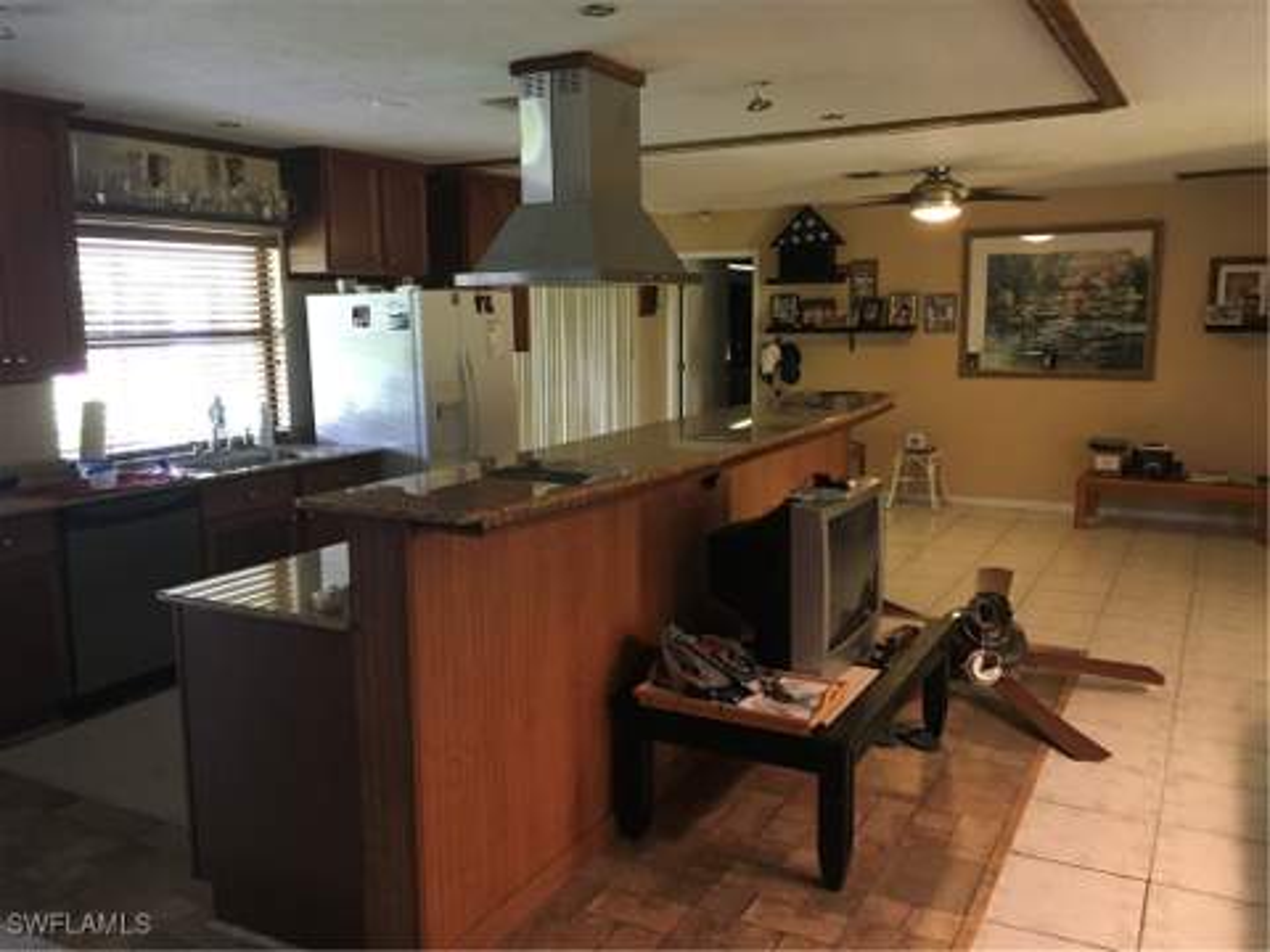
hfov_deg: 61.7
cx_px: 635
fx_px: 1064
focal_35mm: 29
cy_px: 476
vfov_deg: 48.2
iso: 200
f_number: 2.2
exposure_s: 1/24
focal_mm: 4.15
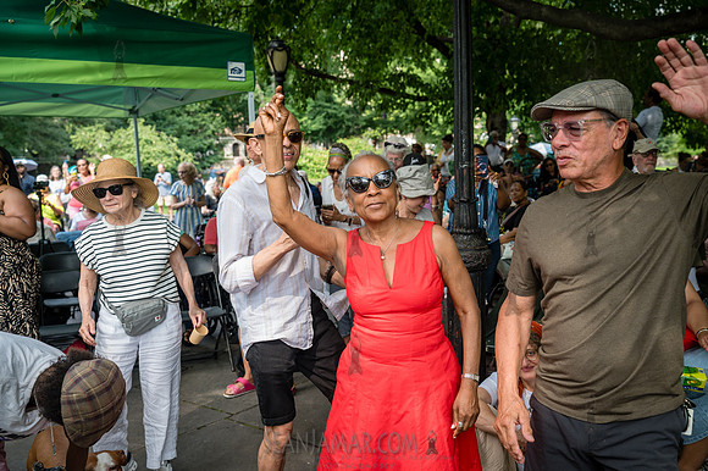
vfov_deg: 37.8
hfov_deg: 54.5
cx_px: 354
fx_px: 688
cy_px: 236
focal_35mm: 35
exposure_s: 1/400
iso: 640
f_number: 4
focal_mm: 35
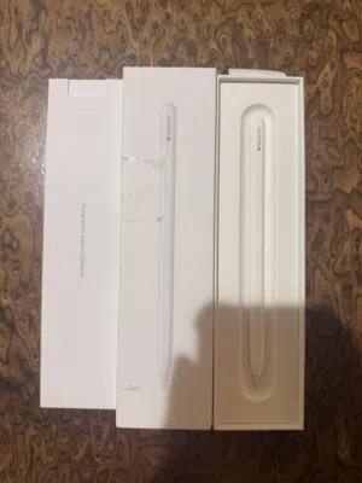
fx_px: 335
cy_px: 242
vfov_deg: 71.6
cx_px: 181
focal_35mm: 24
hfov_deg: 56.8
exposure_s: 1/100
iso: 200
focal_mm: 6.76
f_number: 1.78
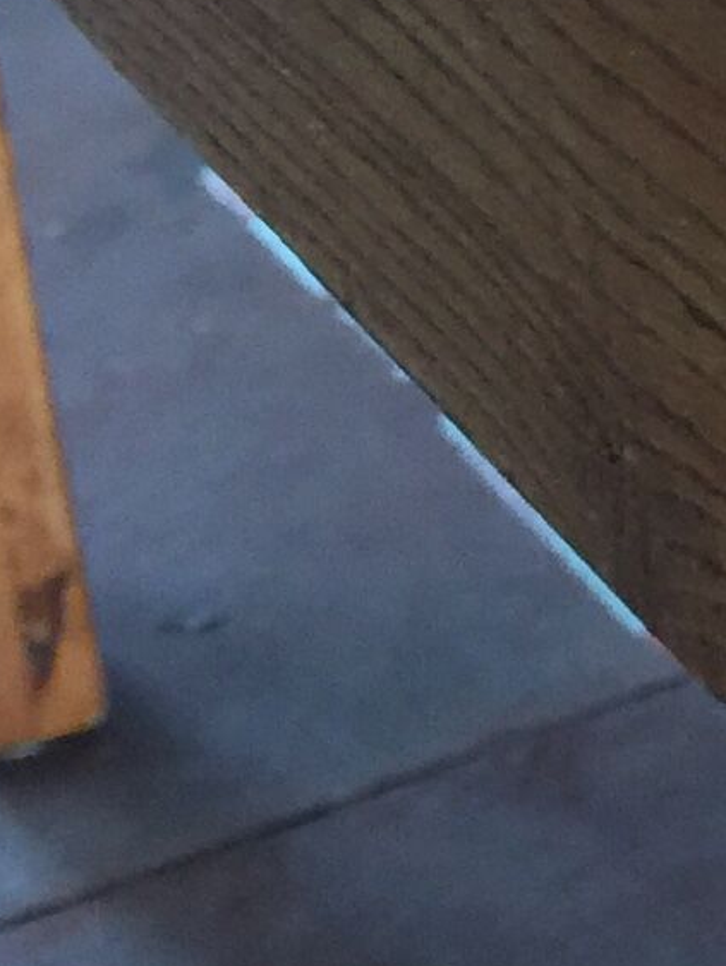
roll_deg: +1.1
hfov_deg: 8.1
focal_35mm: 168
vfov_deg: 11.4
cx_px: 1838
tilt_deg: -19.9
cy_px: -328
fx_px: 4693
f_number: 2.2
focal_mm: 4.15
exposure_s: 1/17
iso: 80
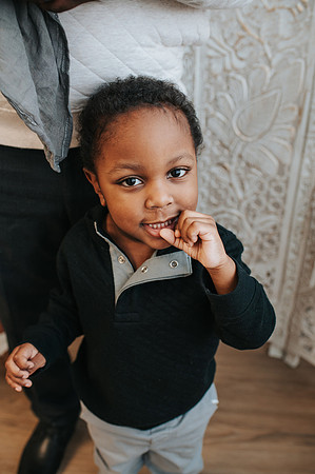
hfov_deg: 37.8
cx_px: 158
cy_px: 237
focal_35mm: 35
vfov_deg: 54.5
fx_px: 460
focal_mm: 35
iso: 800
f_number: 3.2
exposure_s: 1/250
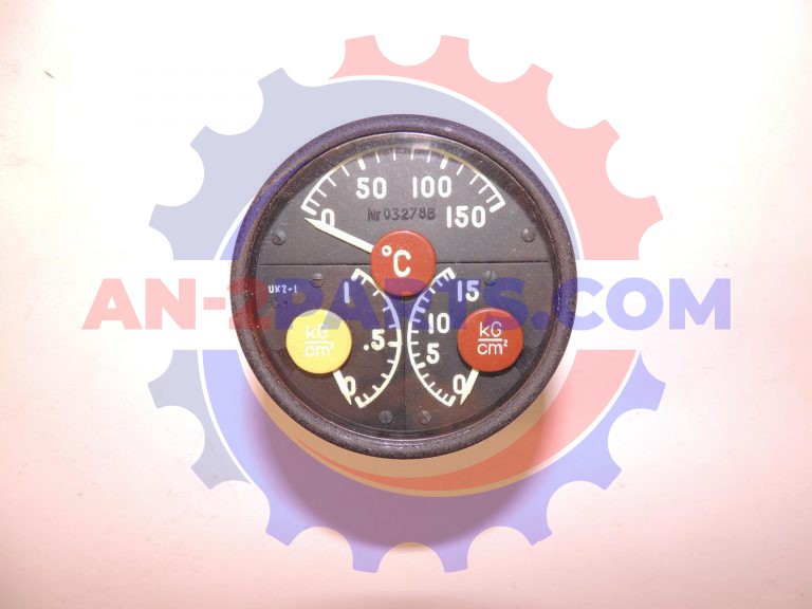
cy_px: 304
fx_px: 563
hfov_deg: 71.6
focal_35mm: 24
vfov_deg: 56.8
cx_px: 406
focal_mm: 4.3
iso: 100
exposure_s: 1/80
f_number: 3.3
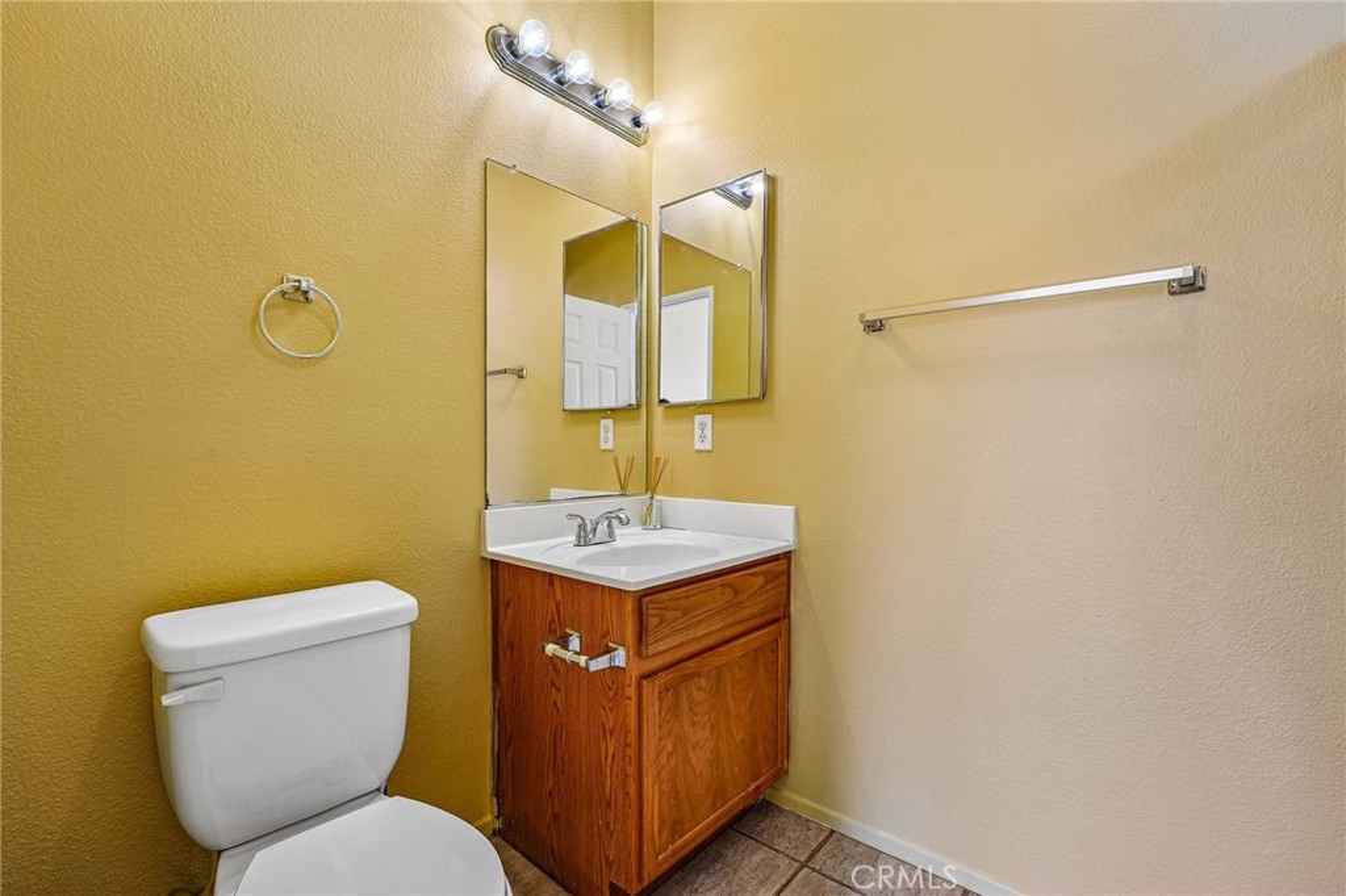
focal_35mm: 15
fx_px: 557
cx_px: 673
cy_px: 448
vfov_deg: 77.7
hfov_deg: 100.8
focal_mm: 14.9
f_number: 8
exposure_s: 1/50
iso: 400
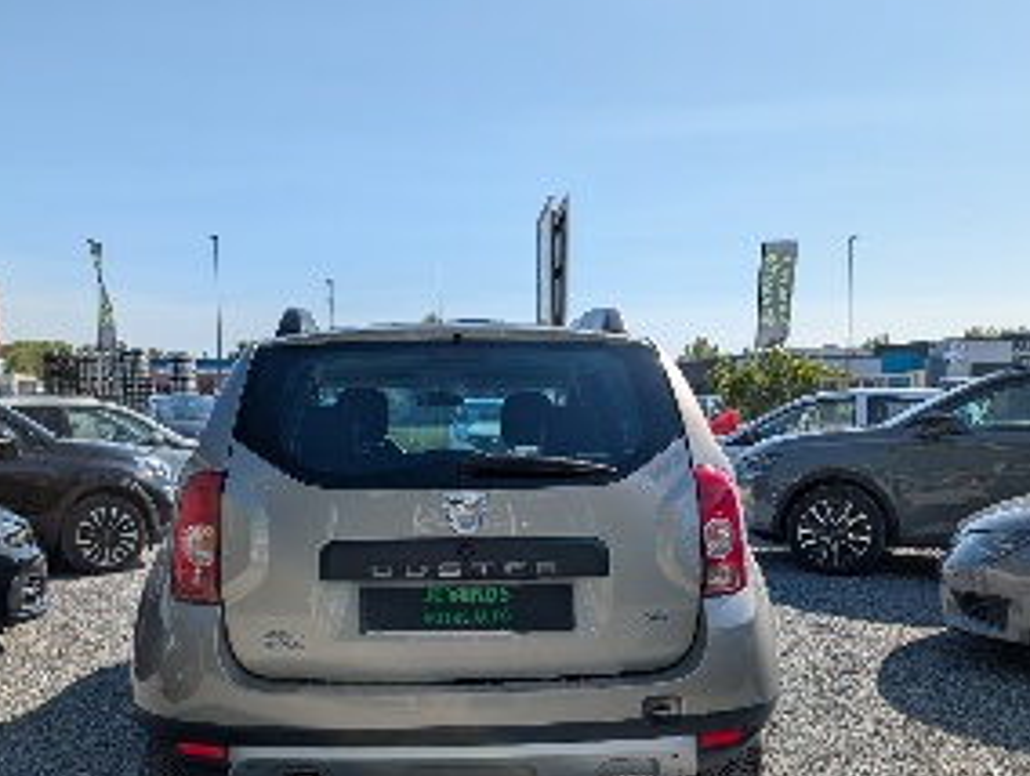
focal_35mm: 35
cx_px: 475
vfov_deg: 40.2
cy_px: 537
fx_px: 1043
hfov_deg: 52.5
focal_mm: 6.9
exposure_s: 1/1335
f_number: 1.68
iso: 21
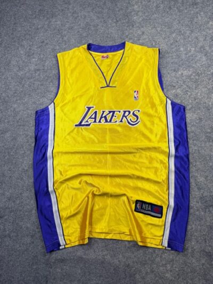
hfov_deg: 56.8
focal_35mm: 24
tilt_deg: -53.2
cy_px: 142
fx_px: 197
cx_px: 106
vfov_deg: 71.6
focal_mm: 6.76
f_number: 1.78
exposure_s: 1/305
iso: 80
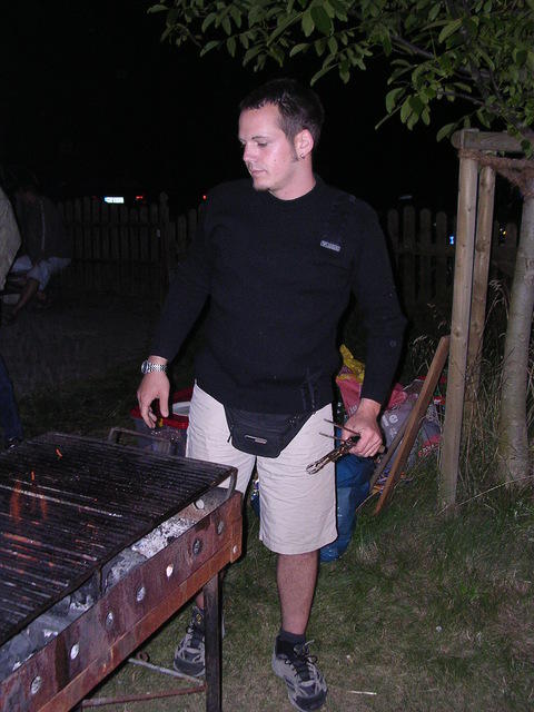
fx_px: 782
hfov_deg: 37.7
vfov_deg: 49.0
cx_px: 267
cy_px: 356
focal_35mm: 38
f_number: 2.8
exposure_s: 1/60.1
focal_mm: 5.8
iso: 348
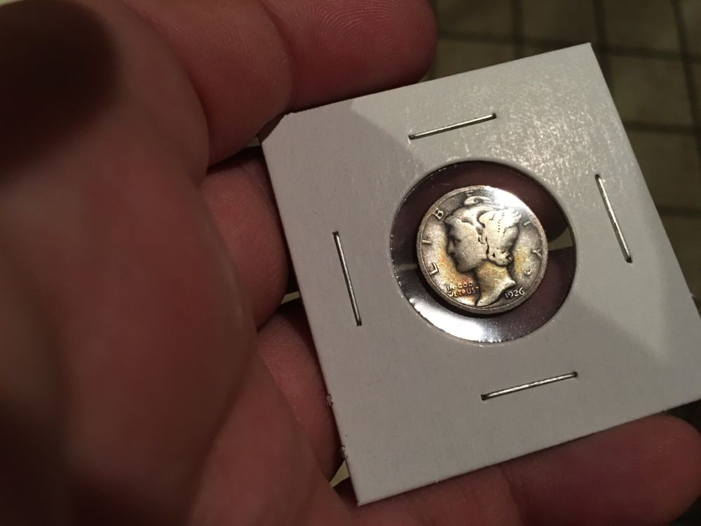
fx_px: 587
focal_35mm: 29
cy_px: 263
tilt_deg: -69.2
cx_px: 350
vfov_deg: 48.2
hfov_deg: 61.7
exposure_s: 1/15
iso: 100
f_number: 2.2
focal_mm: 4.15
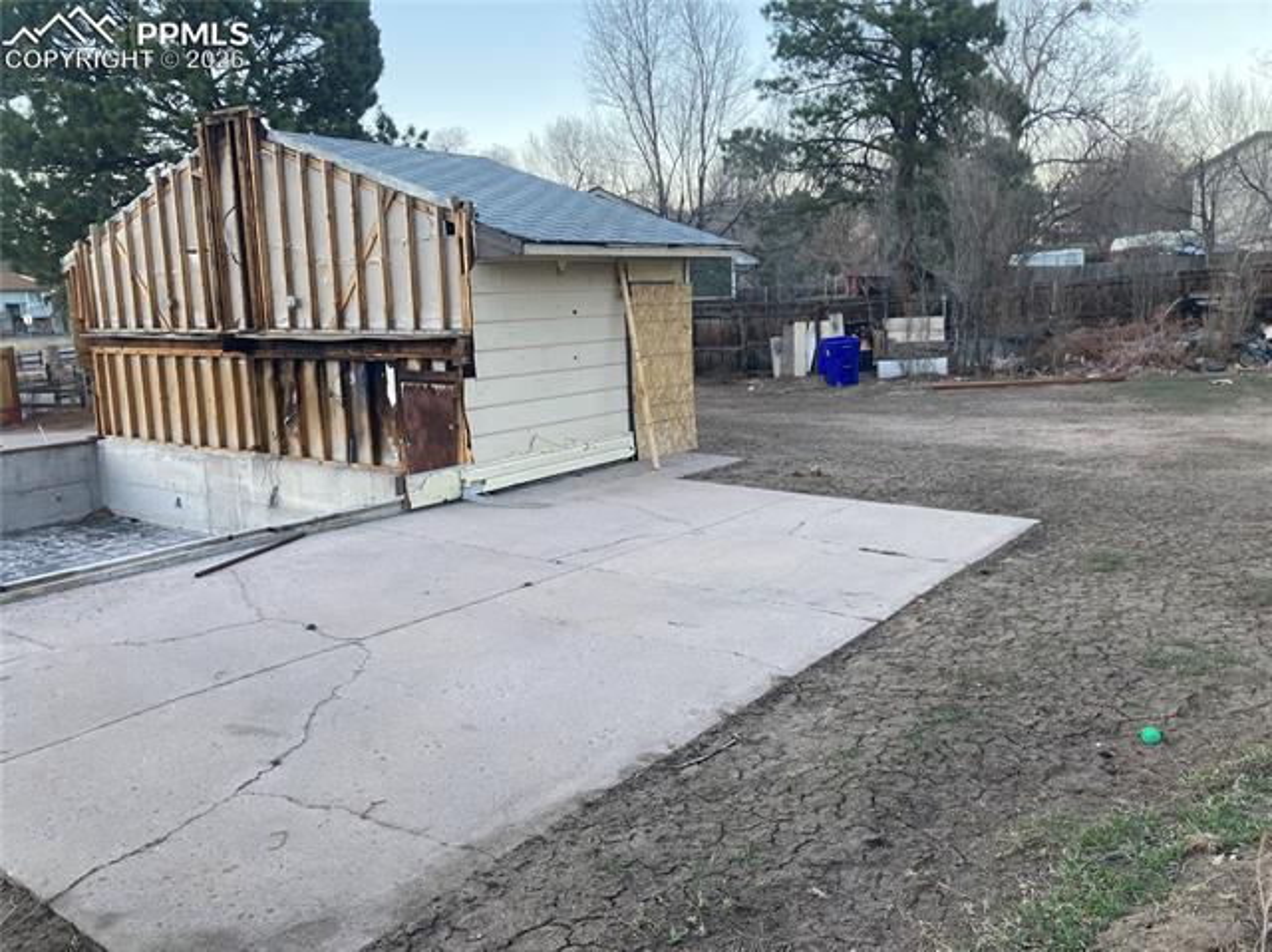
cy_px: 476
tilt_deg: -9.8
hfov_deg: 63.5
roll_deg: +1.9
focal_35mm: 28
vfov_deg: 49.7
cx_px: 636
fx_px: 1028
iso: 50
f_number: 1.8
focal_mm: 3.99
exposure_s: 1/121
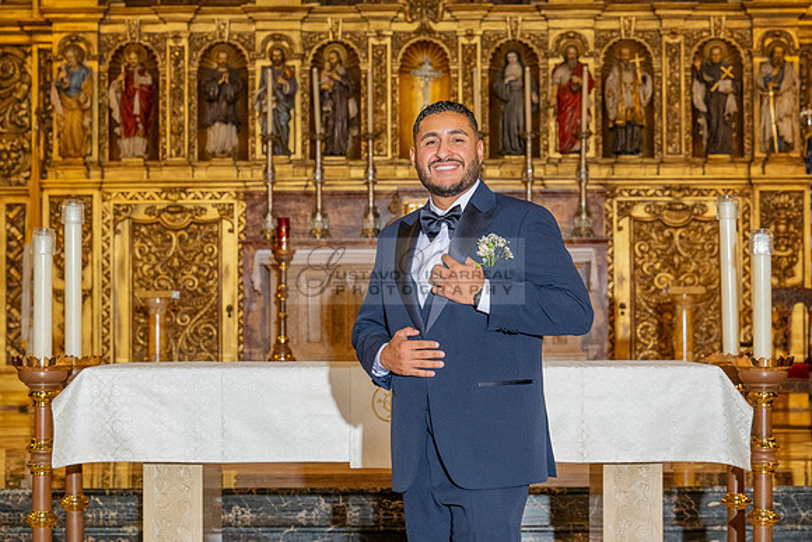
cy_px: 271
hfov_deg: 28.0
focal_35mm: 72
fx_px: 1631
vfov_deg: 18.9
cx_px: 413
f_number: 6.3
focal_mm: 70
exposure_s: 1/200
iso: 2000
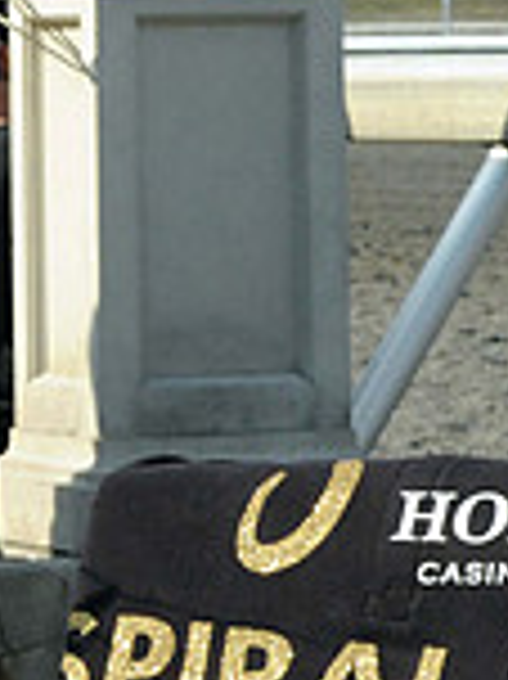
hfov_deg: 3.8
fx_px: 7603
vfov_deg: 5.1
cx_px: 1115
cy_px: 624
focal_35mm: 388
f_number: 13
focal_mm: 70
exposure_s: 1/800
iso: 1000
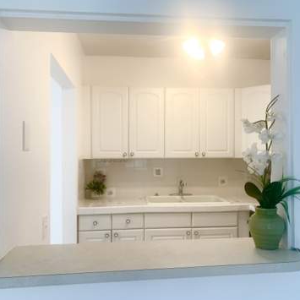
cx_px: 161
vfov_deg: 52.5
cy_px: 151
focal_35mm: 31
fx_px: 304
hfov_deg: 52.5
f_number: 1.8
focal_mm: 4.25
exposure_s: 1/120
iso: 64
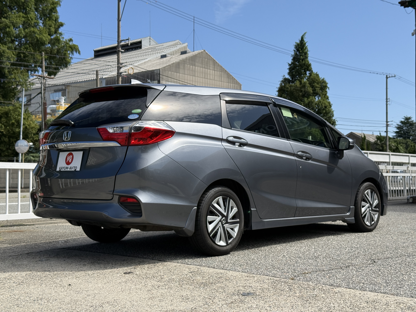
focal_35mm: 48
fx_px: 577
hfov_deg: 39.7
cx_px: 208
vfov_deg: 30.3
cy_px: 156
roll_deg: +0.0
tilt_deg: +1.8
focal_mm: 6.76
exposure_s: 1/4878
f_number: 1.78
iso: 80
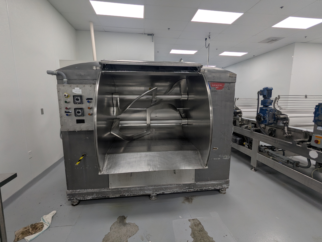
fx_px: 149
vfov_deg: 78.1
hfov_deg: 94.5
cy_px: 121
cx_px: 161
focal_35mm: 16
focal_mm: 2.35
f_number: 2.2
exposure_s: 1/40
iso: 41
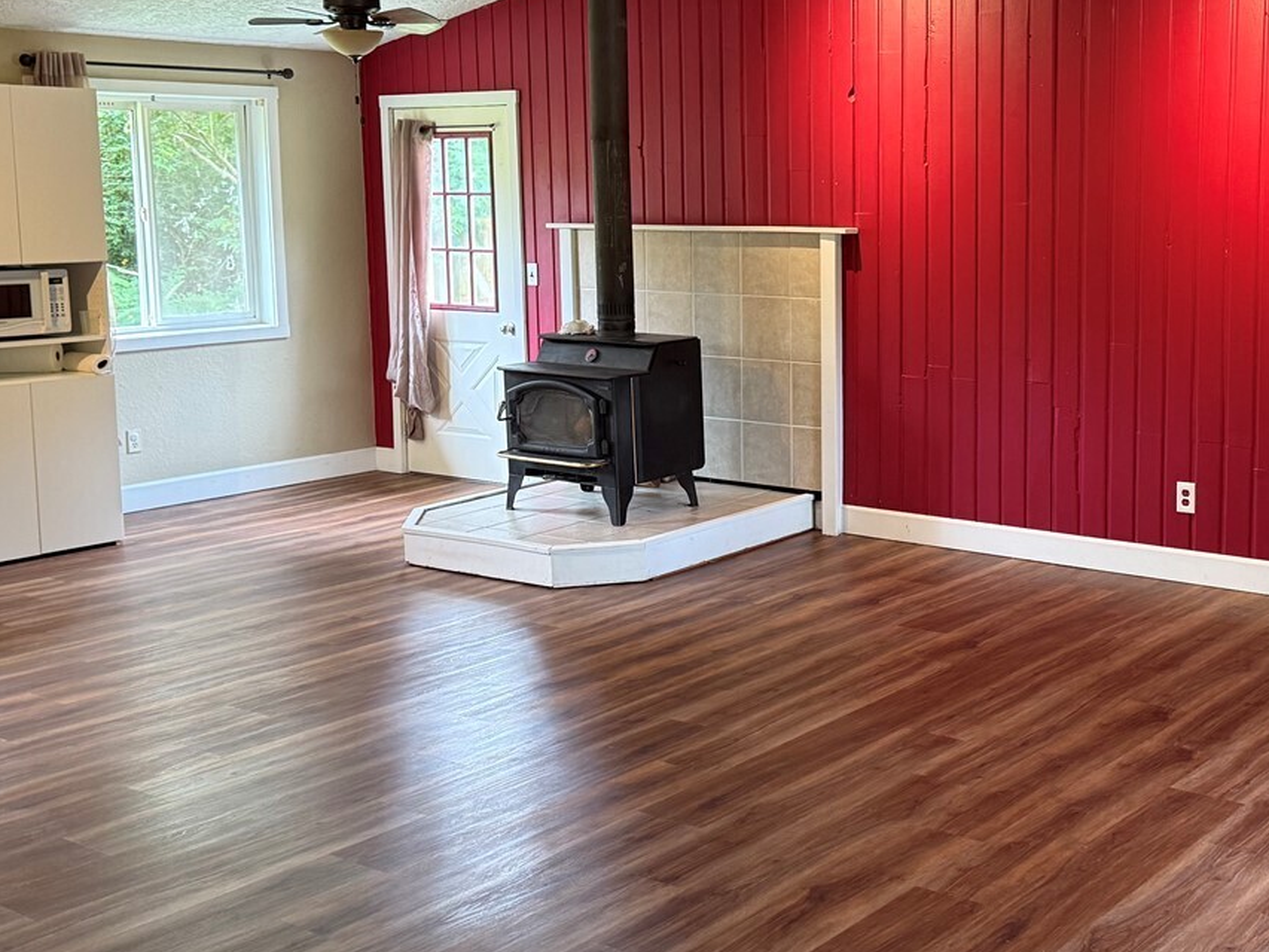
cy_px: 378
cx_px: 948
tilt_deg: -7.3
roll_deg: -0.2
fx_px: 1650
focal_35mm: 45
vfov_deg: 32.1
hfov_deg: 40.9
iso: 250
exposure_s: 1/60
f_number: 1.78
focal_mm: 6.76
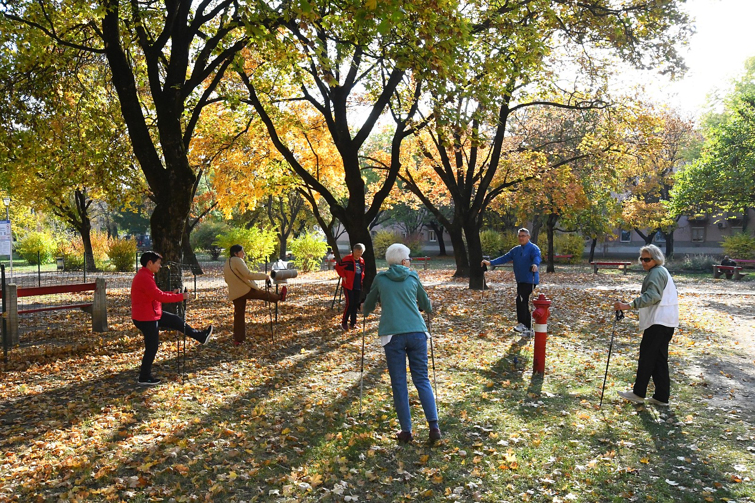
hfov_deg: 61.9
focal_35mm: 30
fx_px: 629
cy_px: 252
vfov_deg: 43.6
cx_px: 378
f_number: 14
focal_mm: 20
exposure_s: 1/800
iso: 5000
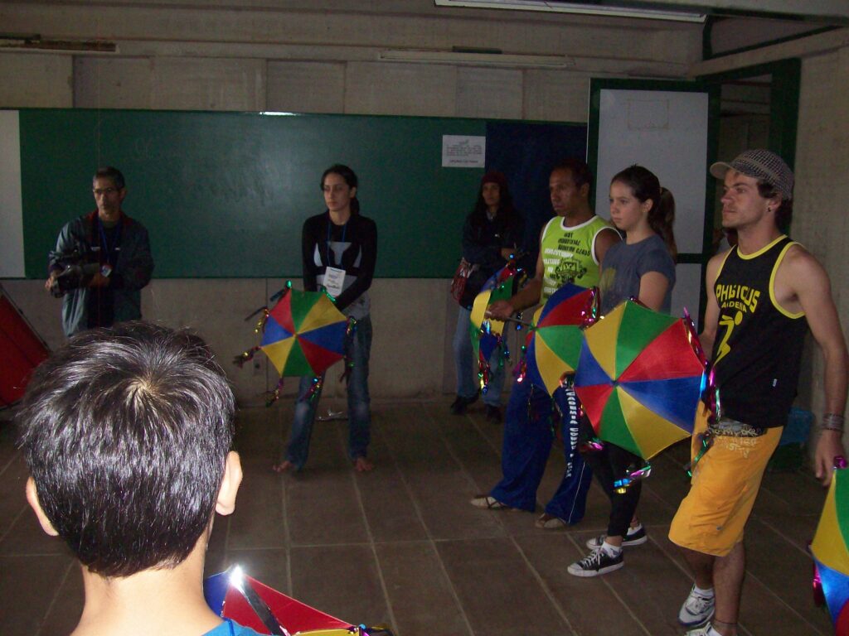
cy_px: 318
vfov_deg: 39.7
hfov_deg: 51.4
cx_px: 424
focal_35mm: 36
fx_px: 883
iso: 200
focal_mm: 6
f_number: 2.7
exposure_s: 1/64
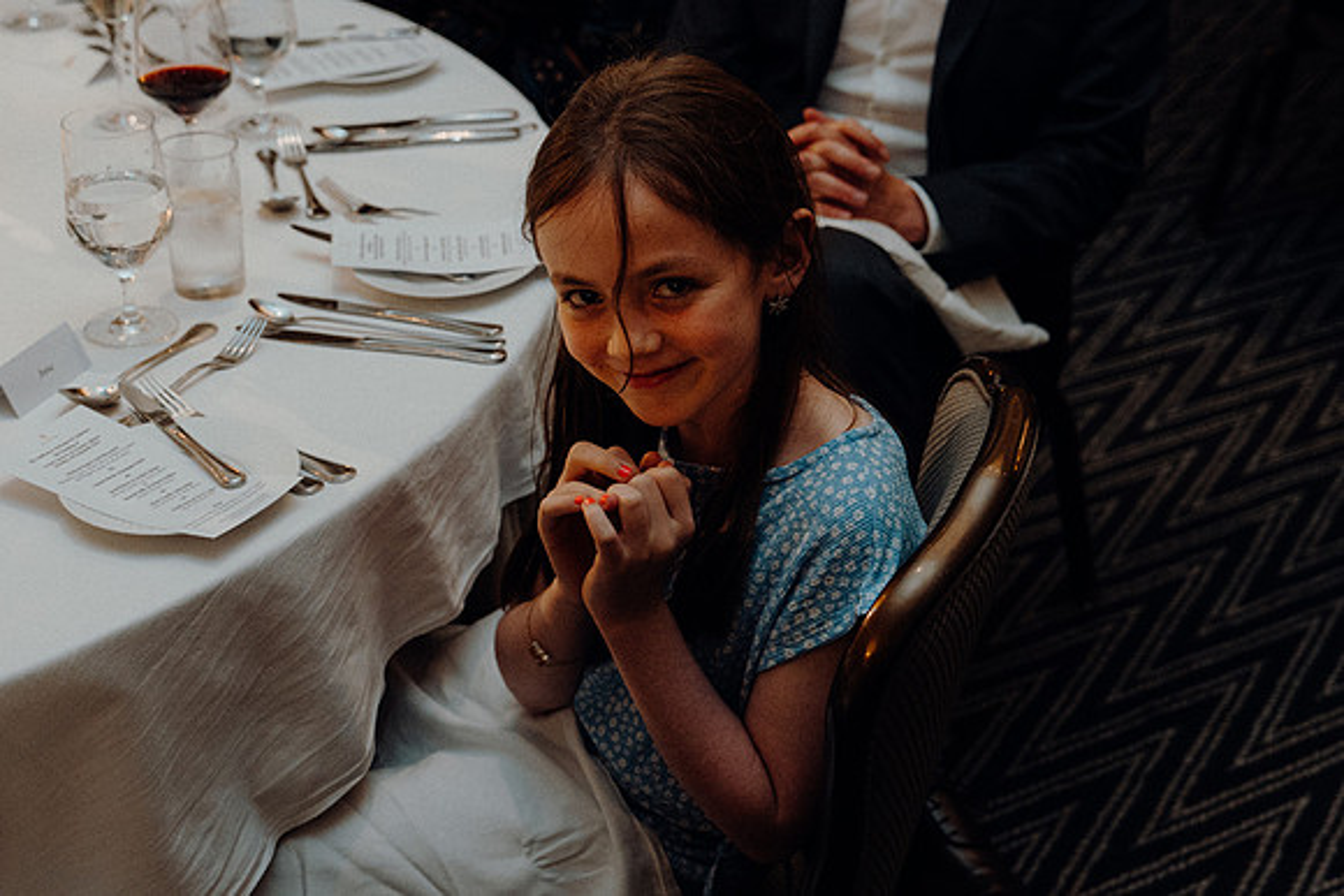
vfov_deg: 23.8
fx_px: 2128
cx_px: 672
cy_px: 448
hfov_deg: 35.0
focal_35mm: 57
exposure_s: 1/160
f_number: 3.5
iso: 2500
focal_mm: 38
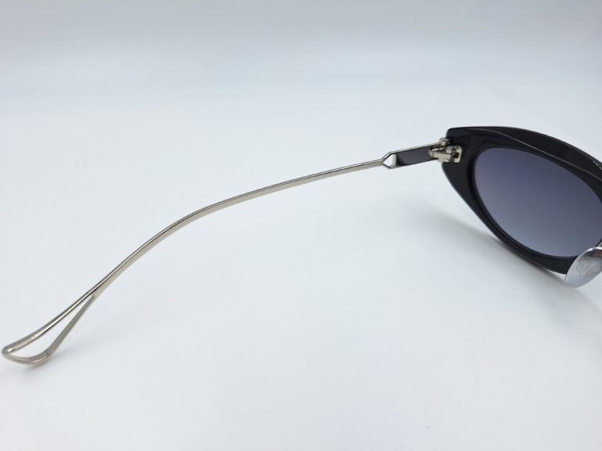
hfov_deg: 73.9
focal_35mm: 23
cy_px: 226
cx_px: 301
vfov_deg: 58.9
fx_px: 400
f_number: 1.8
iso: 40
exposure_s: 1/178
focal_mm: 5.54
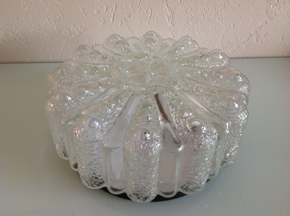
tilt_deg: -39.8
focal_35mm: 35
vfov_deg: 40.6
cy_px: 108
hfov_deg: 52.7
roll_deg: -0.8
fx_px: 293
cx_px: 145
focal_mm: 4.28
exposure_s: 1/15
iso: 80
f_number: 2.4
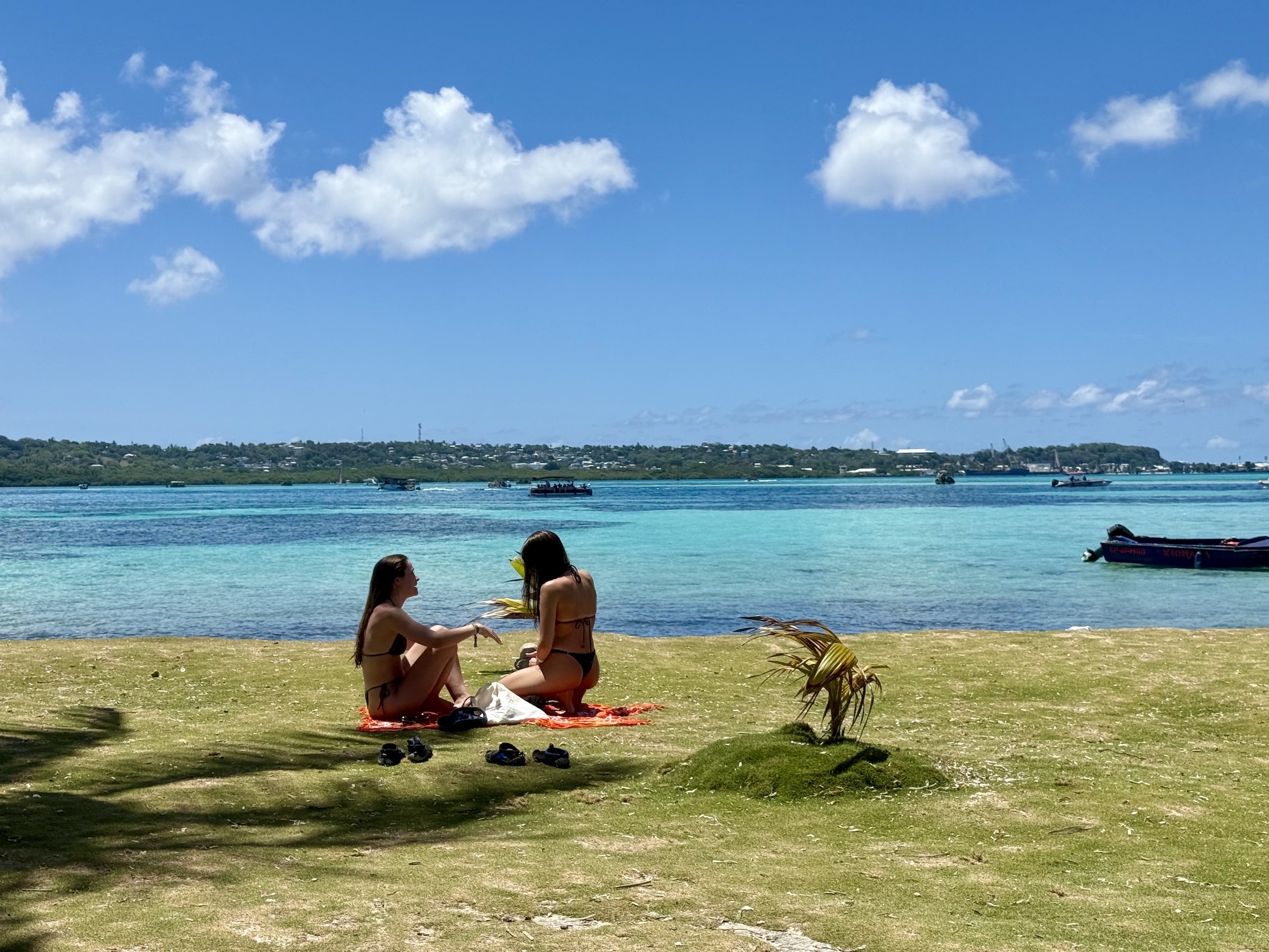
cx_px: 634
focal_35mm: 48
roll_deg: +2.3
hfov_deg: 39.7
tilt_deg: -0.3
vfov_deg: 30.3
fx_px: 1760
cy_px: 476
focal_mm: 6.76
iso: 64
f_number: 1.78
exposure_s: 1/9901
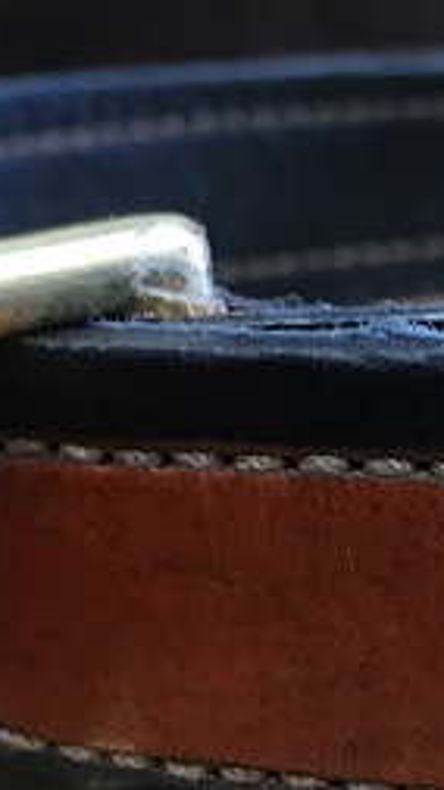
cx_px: 585
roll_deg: +2.0
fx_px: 2096
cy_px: 609
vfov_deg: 21.2
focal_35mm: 100
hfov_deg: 11.7
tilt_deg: -18.6
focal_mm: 4.15
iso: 64
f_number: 2.2
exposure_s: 1/30
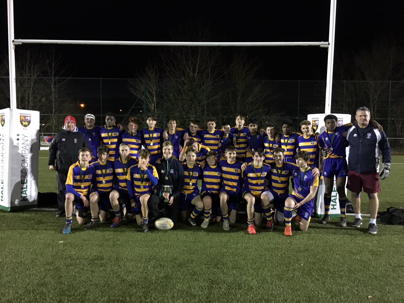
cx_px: 202
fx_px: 338
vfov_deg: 48.2
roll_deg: +0.0
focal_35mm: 29
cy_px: 152
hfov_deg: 61.7
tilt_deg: -2.2
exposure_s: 1/17
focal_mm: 4.15
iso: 400
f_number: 2.2
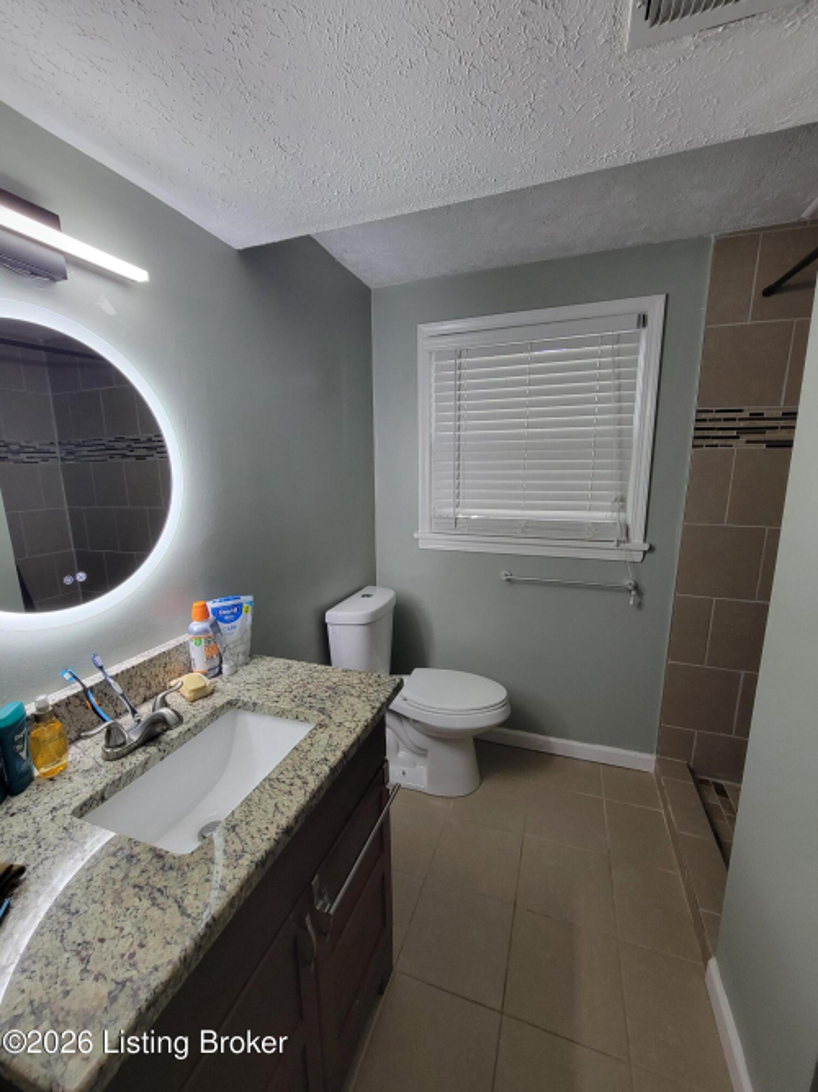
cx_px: 409
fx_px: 410
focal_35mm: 13
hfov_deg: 89.9
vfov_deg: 106.2
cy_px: 546
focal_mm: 2.2
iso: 200
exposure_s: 1/60
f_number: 2.2
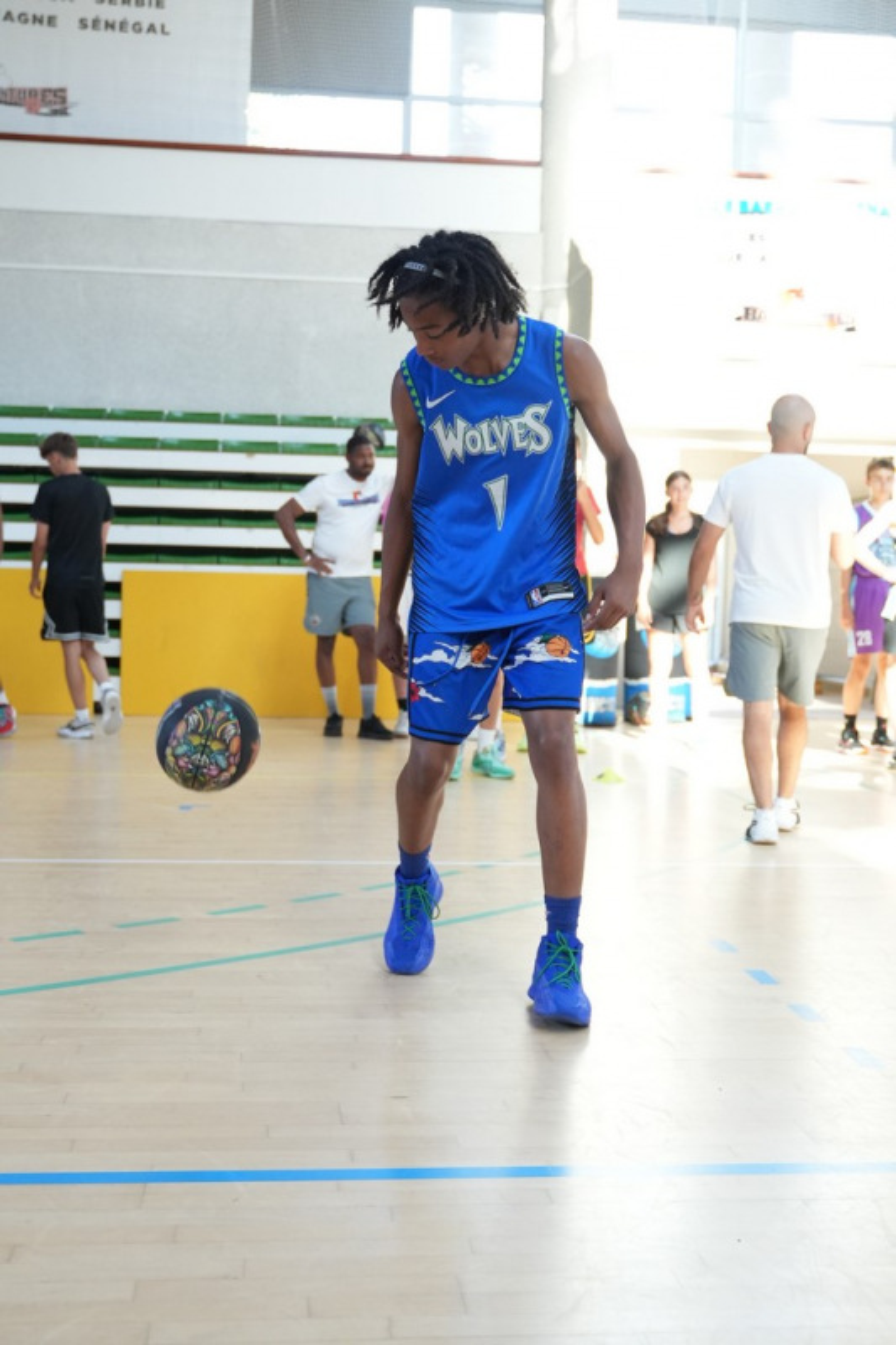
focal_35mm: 45
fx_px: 1681
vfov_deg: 43.6
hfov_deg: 29.9
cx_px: 448
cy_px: 672
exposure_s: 1/400
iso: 1600
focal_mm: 30
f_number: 2.8
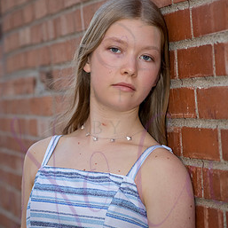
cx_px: 119
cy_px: 126
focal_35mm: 137
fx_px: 1021
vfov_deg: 12.7
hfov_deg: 12.7
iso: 800
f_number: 5
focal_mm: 92
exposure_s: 1/640
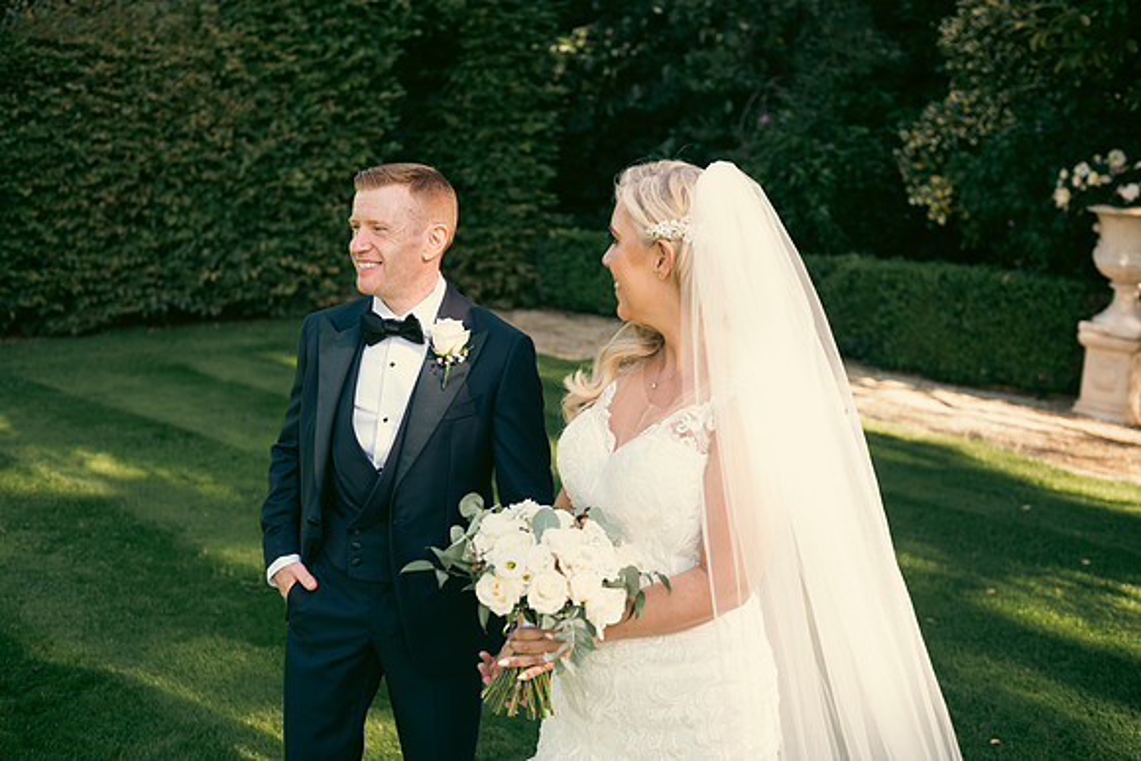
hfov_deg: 41.1
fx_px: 1522
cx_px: 570
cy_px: 380
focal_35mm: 48
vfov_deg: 28.1
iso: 200
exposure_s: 1/400
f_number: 3.5
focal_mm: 48
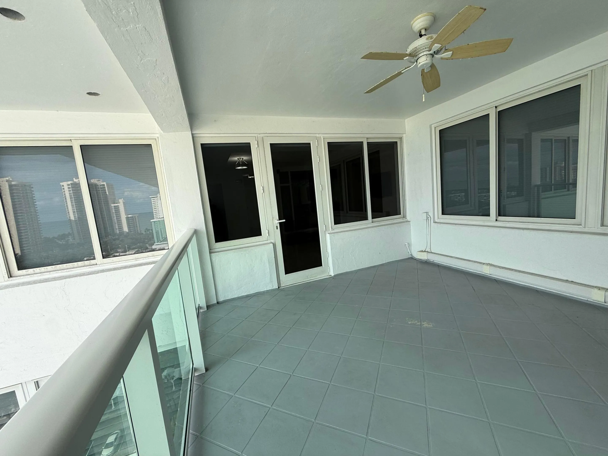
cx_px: 304
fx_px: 246
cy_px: 228
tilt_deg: -6.6
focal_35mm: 14
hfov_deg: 102.1
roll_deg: +5.2
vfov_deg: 85.7
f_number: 2.2
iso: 50
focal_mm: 2.22
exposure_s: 1/342
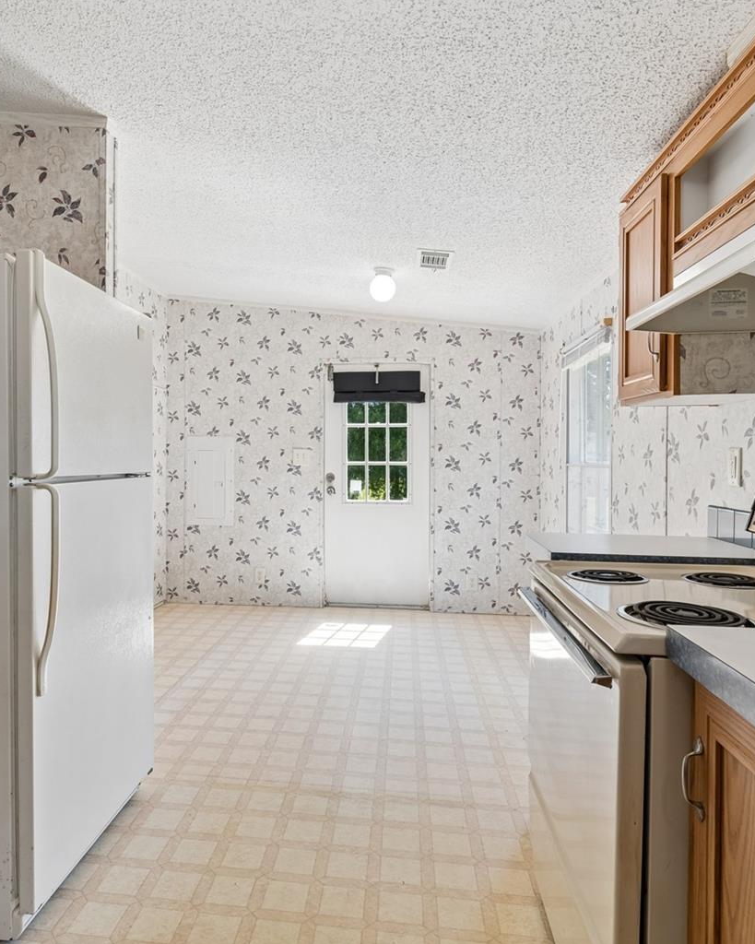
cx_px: 316
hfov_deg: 62.8
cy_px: 458
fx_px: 615
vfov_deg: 75.0
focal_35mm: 22
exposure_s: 1/15
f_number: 7.1
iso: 100
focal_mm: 10
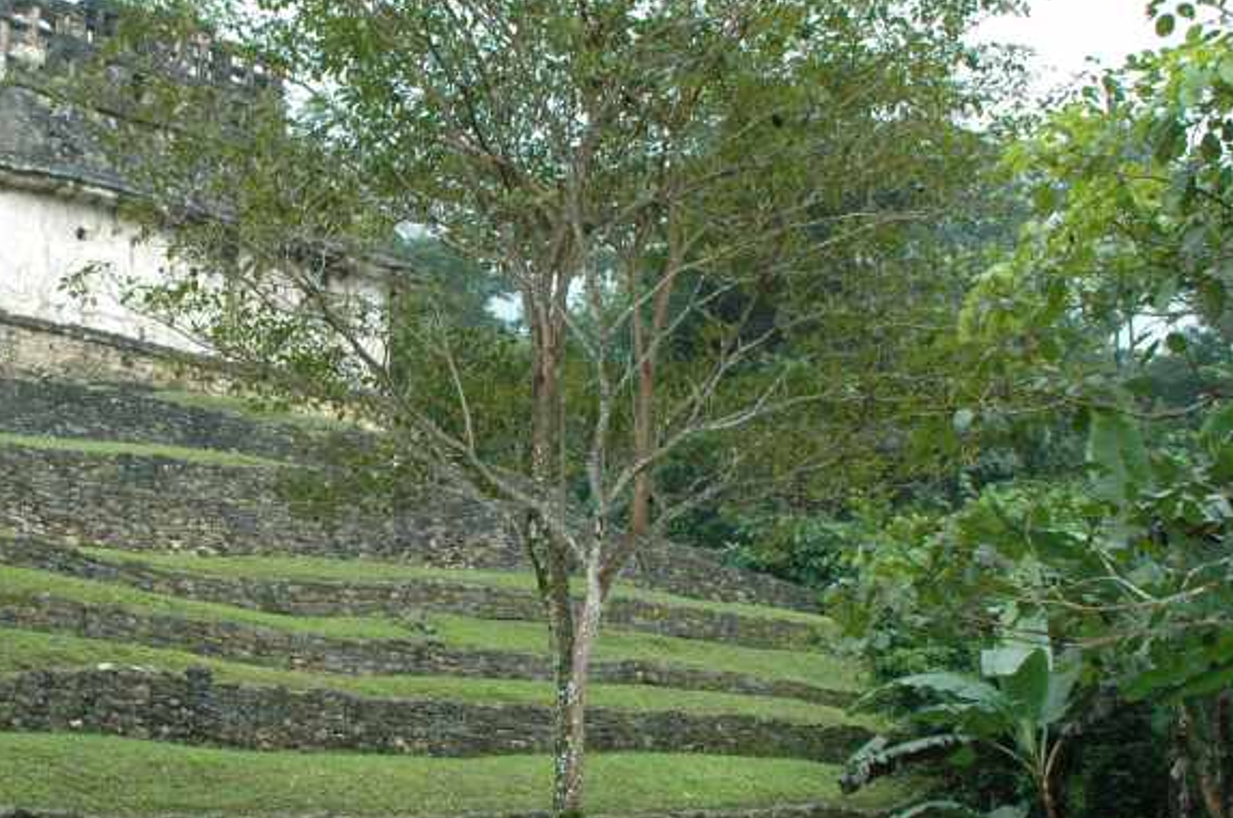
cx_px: 428
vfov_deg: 22.9
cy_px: 508
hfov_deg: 33.7
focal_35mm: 59
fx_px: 2017
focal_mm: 22
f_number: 5.6
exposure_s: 1/125
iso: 800
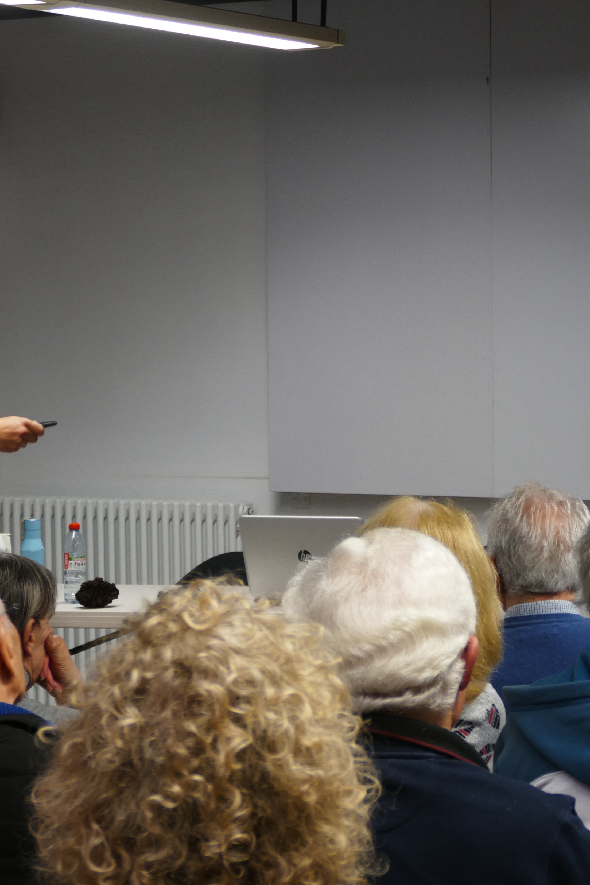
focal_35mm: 114
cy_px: 428
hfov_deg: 12.0
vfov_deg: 17.9
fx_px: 2802
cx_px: 476
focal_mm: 25.32
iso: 125
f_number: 3.6
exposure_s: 1/13
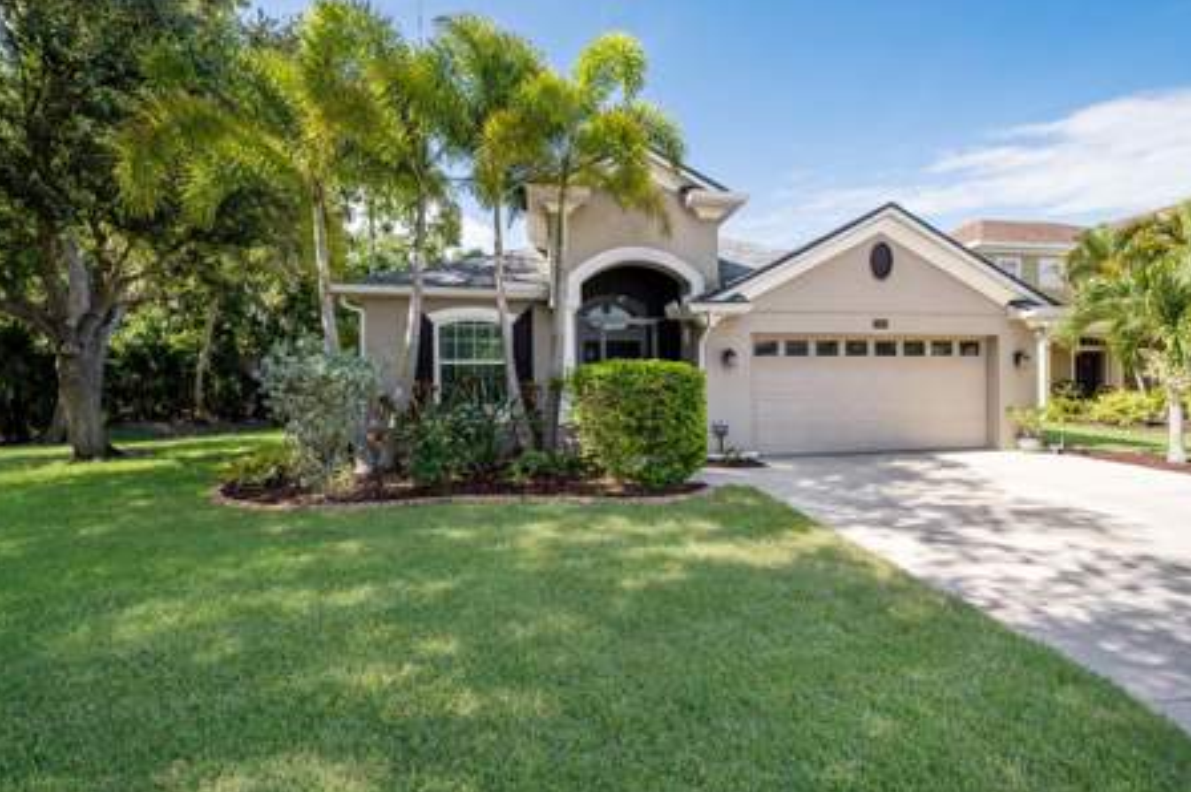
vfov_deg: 77.2
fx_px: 496
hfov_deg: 100.4
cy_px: 376
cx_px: 622
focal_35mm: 15
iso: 80
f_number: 5
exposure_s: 1/200
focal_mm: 14
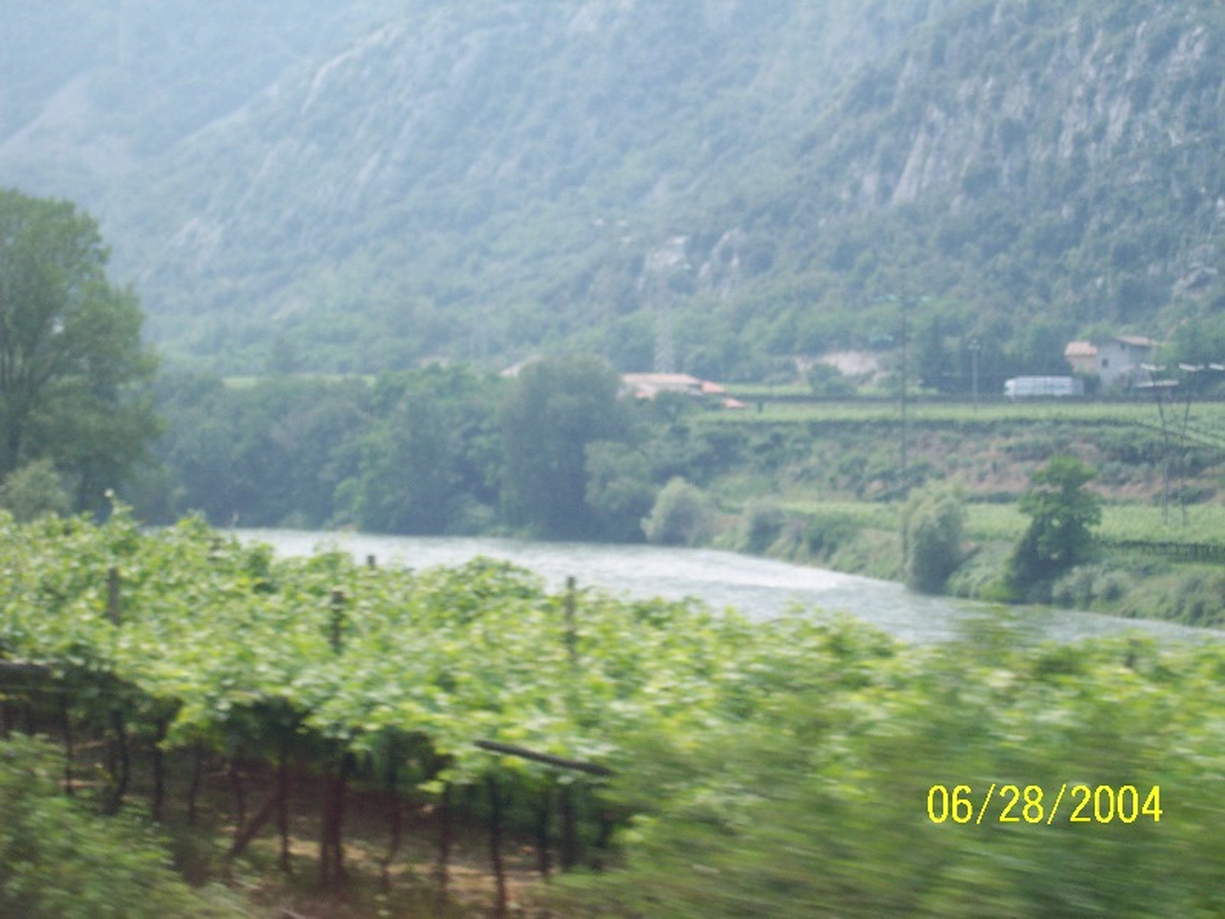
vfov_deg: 13.0
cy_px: 460
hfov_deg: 17.3
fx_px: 4034
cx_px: 612
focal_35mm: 114
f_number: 4.8
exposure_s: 1/180
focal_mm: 24
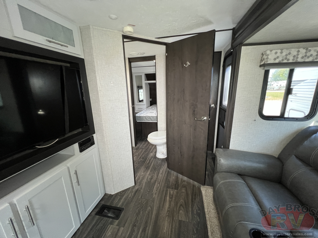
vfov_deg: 89.9
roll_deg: +2.5
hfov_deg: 106.2
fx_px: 119
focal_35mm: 13
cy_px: 119
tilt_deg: -12.6
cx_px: 159
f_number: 1.8
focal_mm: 1.57
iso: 250
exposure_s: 1/94
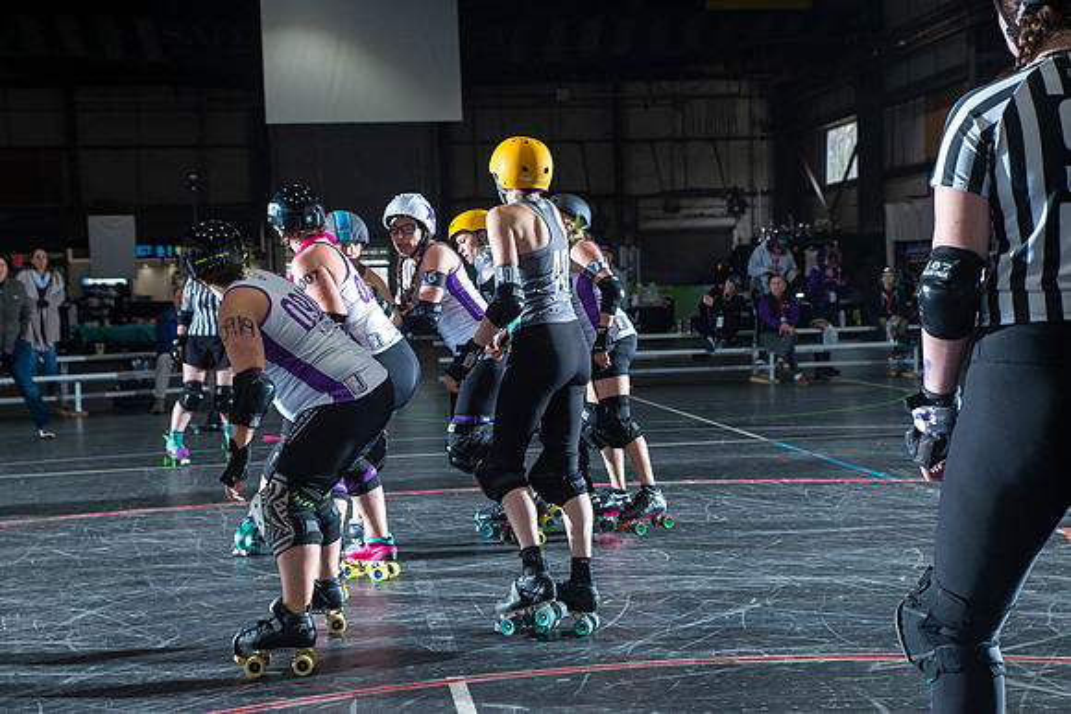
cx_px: 536
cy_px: 357
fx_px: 1428
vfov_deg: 28.1
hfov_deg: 41.1
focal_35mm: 48
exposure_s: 1/160
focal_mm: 48
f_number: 7.1
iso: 800
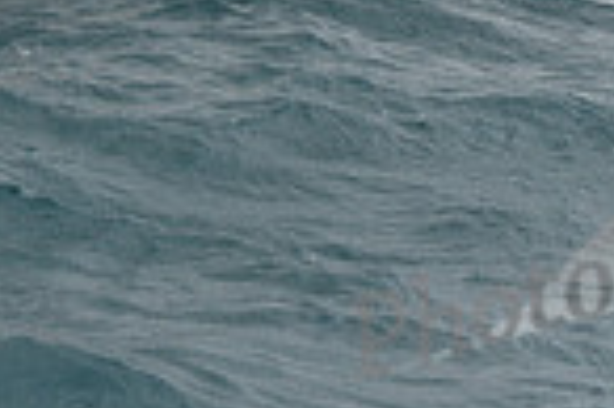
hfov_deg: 7.4
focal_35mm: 279
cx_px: 135
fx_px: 4753
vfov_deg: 4.9
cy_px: -318
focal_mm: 70
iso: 250
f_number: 7.1
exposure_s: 1/1000
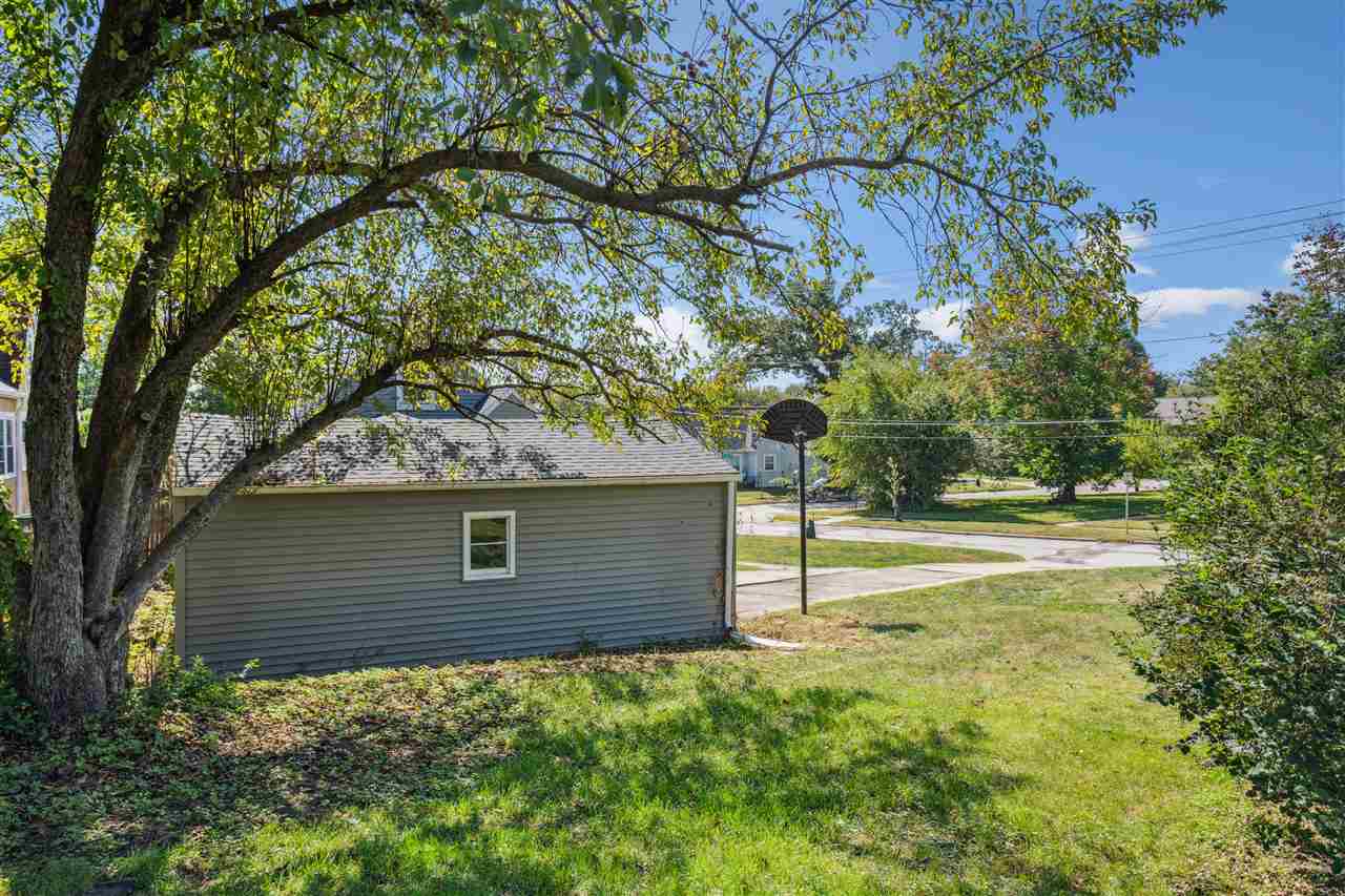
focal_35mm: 25
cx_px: 672
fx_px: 934
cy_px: 448
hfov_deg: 71.5
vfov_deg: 51.3
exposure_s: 1/1000
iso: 400
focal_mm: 25
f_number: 8
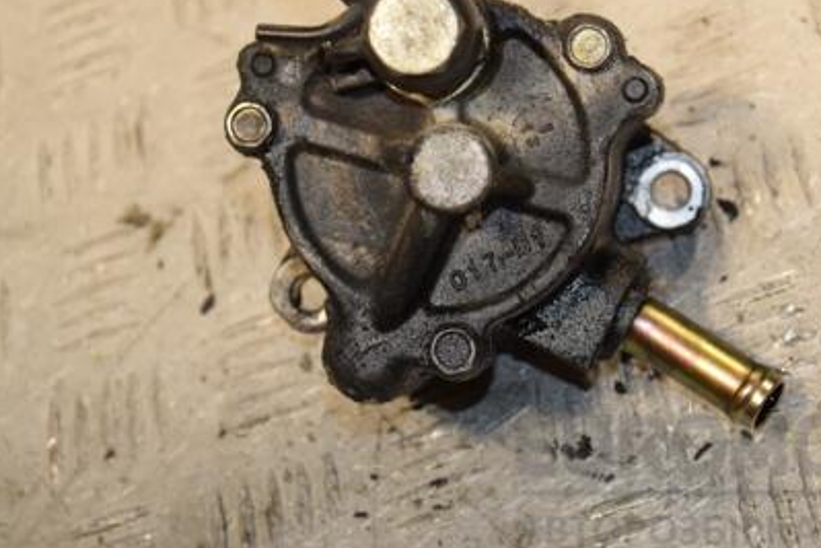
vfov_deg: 9.8
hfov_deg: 14.6
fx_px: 3193
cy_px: 171
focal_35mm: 140
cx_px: 477
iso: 800
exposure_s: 1/200
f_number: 6.3
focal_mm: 62
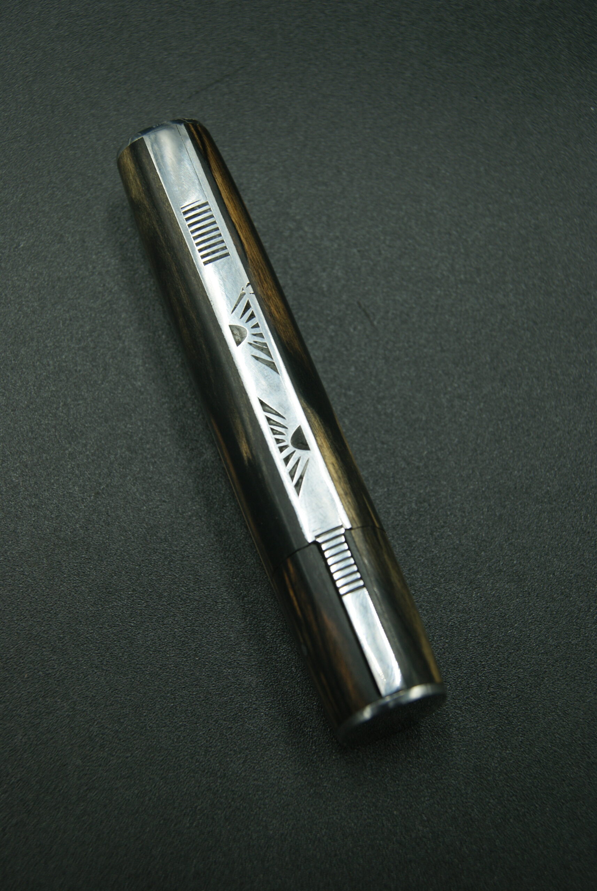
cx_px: 298
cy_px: 446
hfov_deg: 25.8
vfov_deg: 37.8
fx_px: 1302
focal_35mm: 52
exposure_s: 1/60
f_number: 5.6
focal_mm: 35
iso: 100
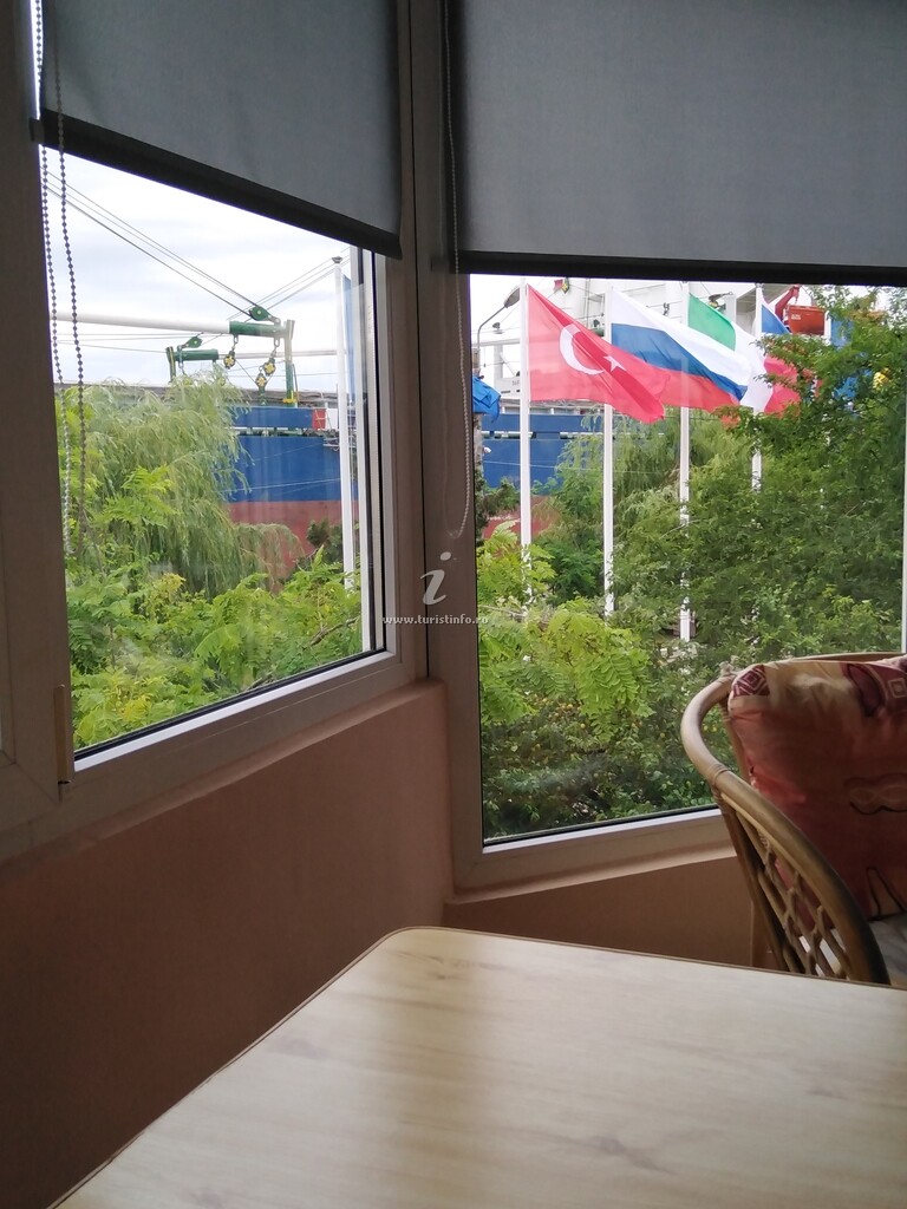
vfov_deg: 67.3
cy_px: 604
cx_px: 454
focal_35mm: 26
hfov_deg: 53.1
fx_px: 908
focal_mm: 3.59
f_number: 1.8
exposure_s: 1/256
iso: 100
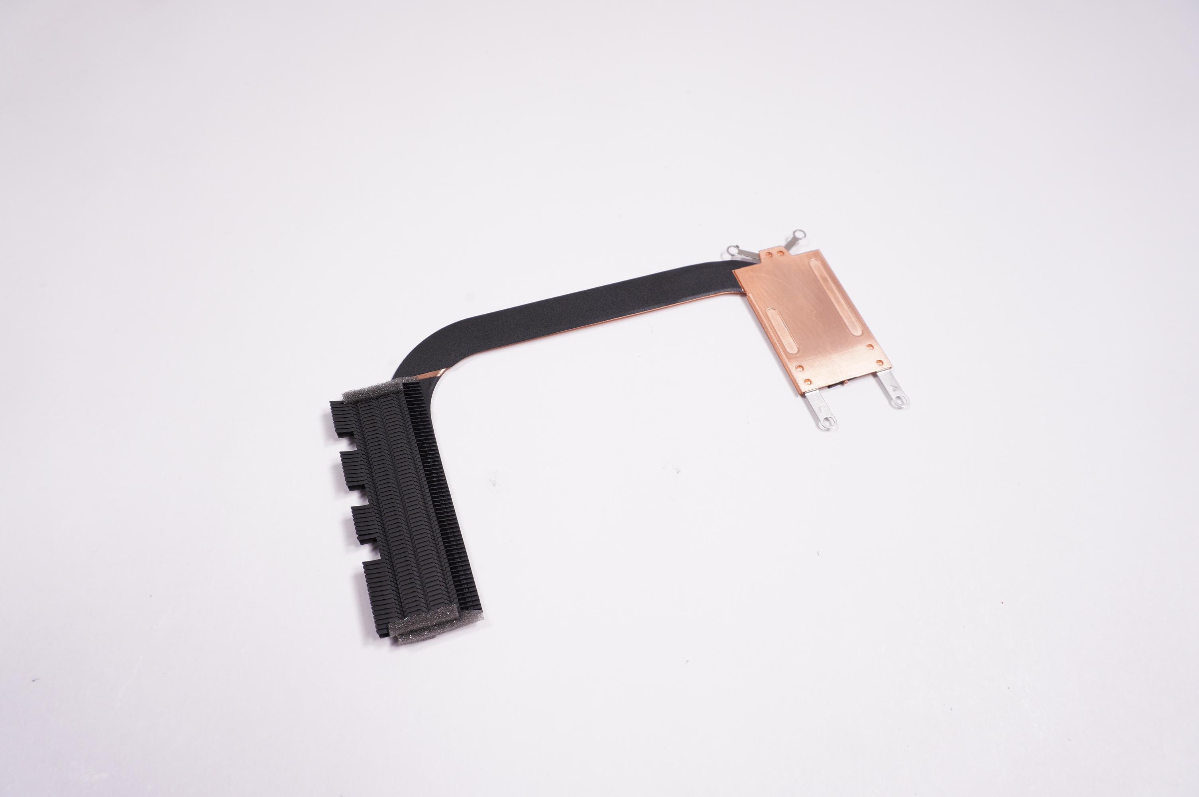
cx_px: 600
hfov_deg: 73.8
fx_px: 799
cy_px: 398
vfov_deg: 53.0
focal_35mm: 24
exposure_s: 1/250
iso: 400
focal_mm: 16
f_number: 5.6
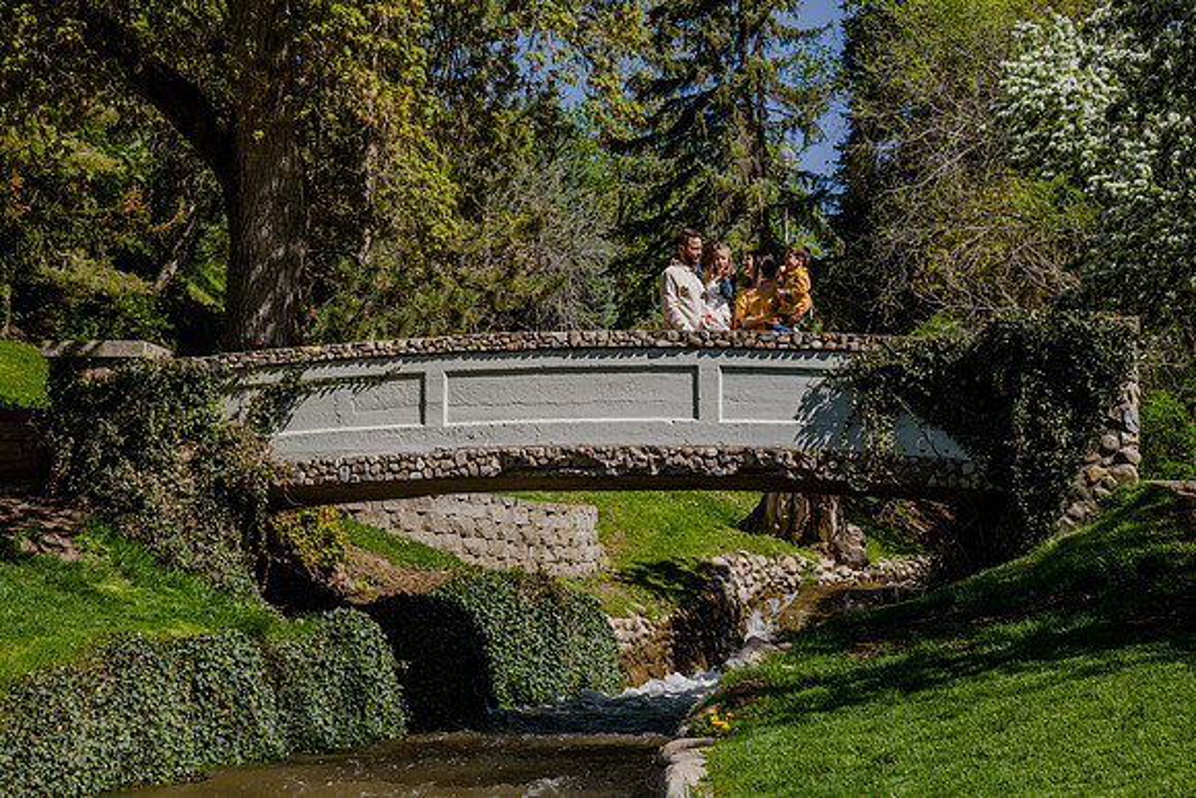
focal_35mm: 66
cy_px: 399
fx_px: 2209
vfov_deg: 20.5
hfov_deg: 30.3
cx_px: 598
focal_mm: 62
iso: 200
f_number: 10
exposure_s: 1/160
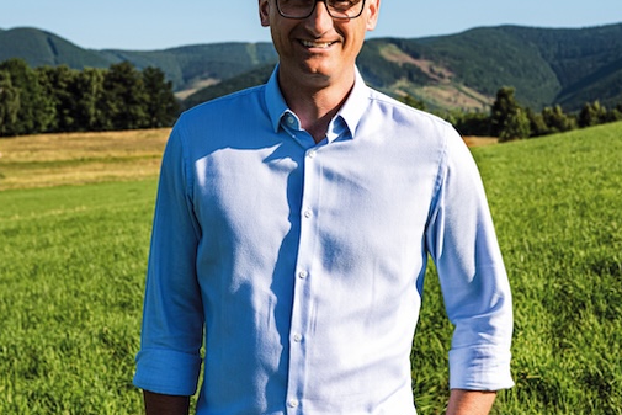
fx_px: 1227
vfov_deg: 19.2
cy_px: 173
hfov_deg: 28.3
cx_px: 399
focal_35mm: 71
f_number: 5.6
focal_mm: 35
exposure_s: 1/640
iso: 125
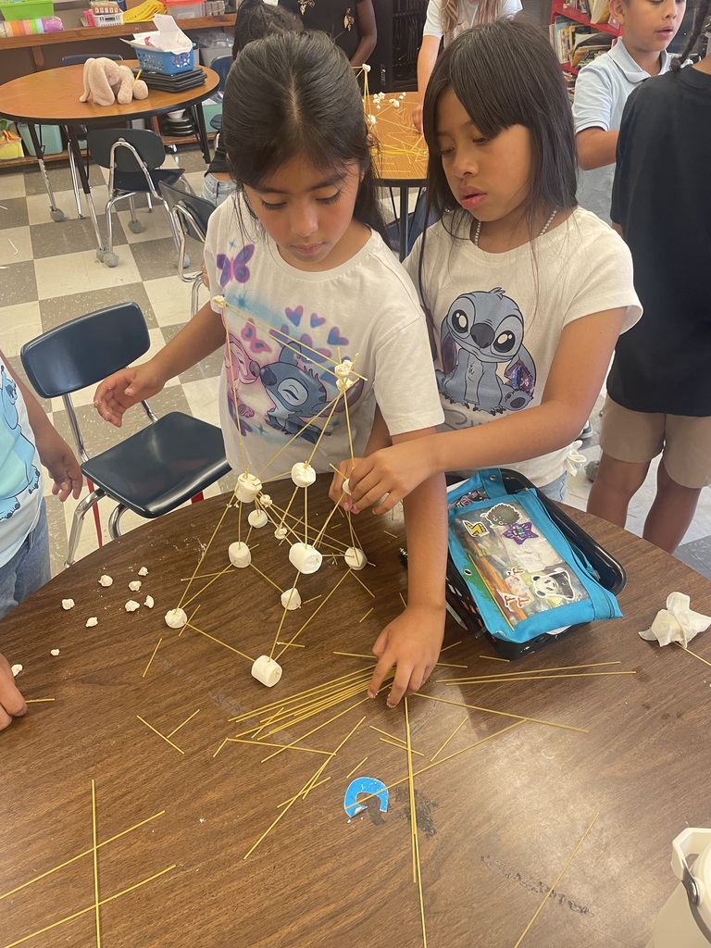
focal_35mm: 26
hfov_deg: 53.1
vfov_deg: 67.3
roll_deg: +1.8
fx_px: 712
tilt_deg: -39.7
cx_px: 356
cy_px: 474
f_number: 1.6
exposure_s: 1/70
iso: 125
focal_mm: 4.2
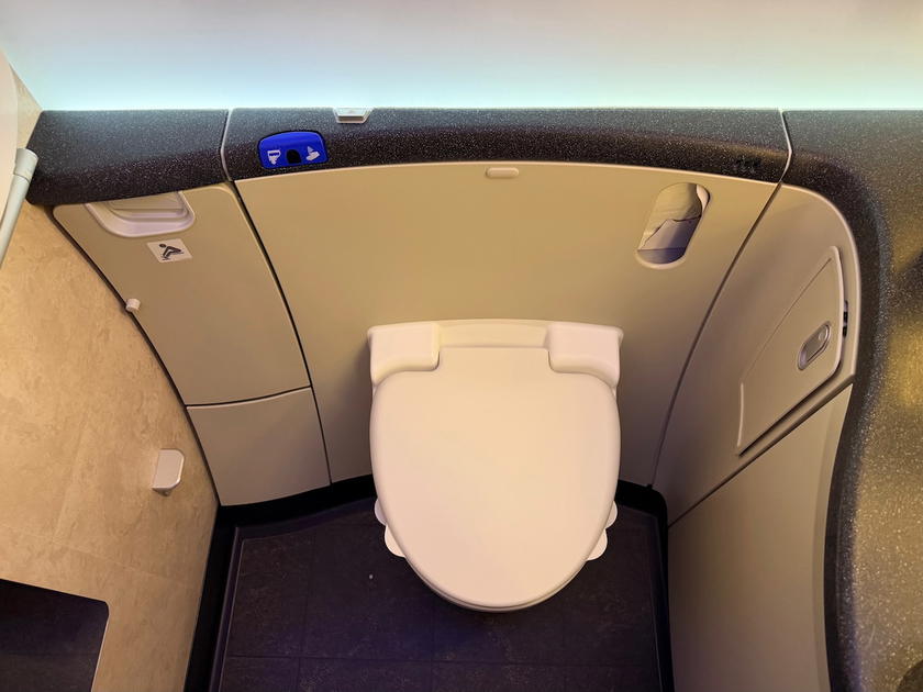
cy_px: 346
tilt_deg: -63.2
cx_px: 462
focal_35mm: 24
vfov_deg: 56.8
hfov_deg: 71.6
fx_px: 640
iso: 320
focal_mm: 6.76
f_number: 1.78
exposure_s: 1/60
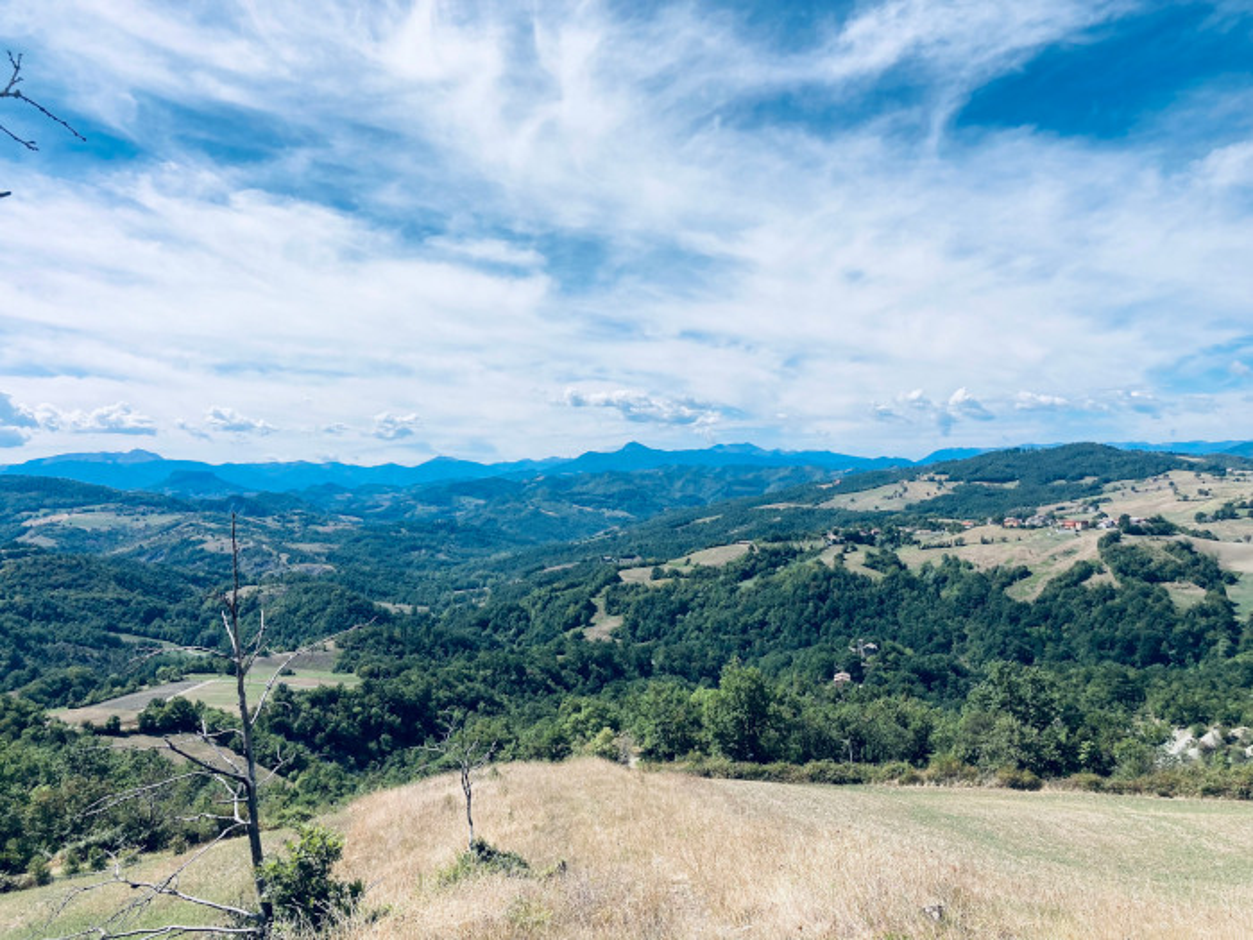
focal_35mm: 28
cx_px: 626
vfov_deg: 49.7
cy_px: 470
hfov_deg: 63.4
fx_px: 1014
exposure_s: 1/1091
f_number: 1.8
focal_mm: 3.99
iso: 20
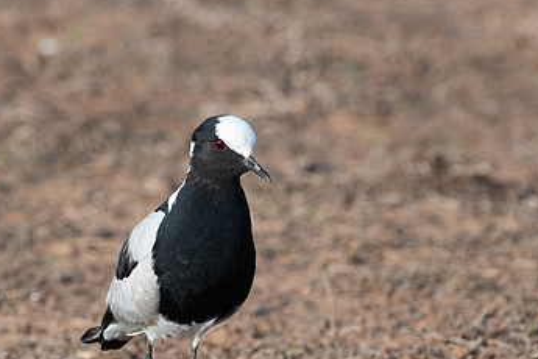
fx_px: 19411
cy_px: 236
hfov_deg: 1.6
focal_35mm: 1299
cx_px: 188
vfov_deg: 1.1
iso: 800
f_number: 10
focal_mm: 600
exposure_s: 1/800
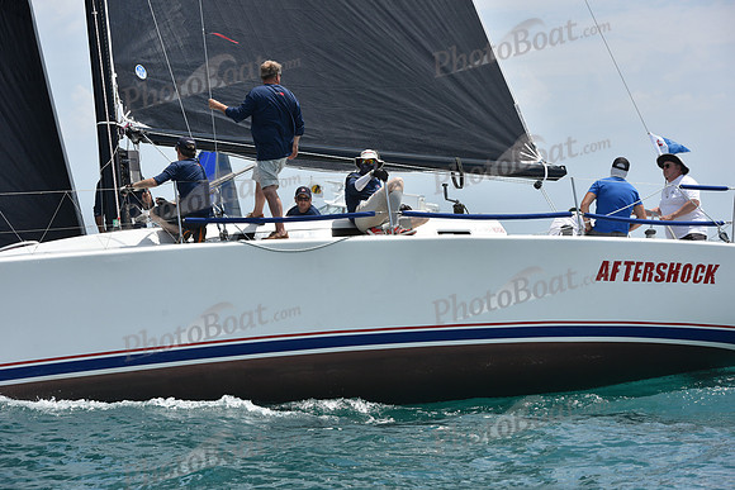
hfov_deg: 16.8
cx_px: 368
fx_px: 2491
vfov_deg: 11.2
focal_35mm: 122
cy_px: 245
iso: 250
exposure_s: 1/1250
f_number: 8
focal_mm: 122
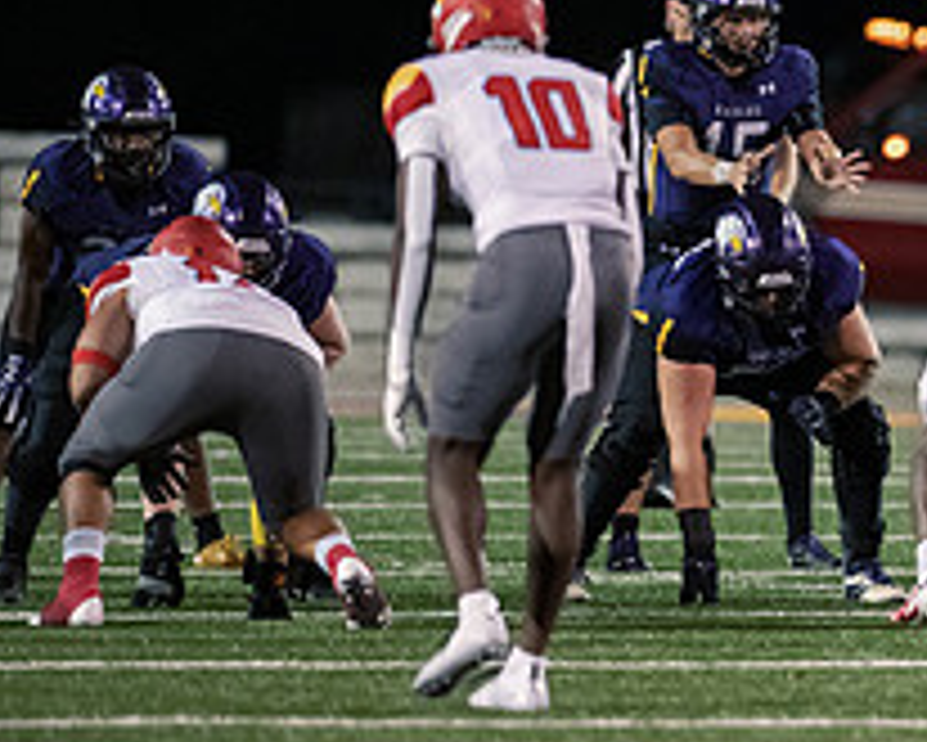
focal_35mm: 791
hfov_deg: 2.4
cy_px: 398
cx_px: 1264
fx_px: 21712
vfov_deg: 2.0
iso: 6400
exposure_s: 1/800
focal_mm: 300
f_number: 2.8
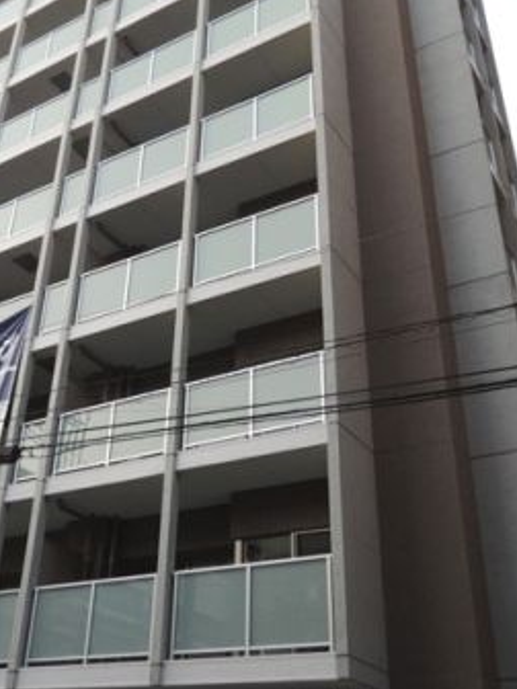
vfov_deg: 45.5
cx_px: 175
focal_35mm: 41
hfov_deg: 34.8
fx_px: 816
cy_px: 275
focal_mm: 4.3
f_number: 2.8
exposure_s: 1/125
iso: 100
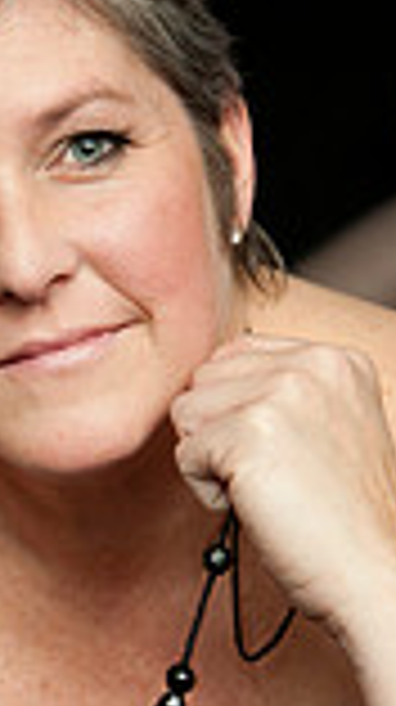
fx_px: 2471
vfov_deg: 16.3
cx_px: 11
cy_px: 436
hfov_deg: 9.1
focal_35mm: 132
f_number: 4
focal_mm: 44
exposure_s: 1/60
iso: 1000
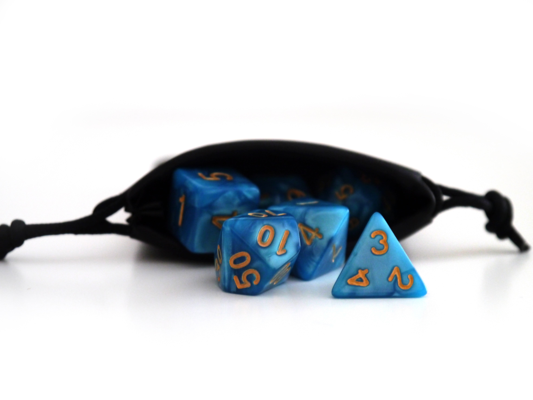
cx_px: 266
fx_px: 1294
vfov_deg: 17.6
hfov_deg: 23.3
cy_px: 200
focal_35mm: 84
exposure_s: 1/20
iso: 800
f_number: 5.6
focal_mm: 42
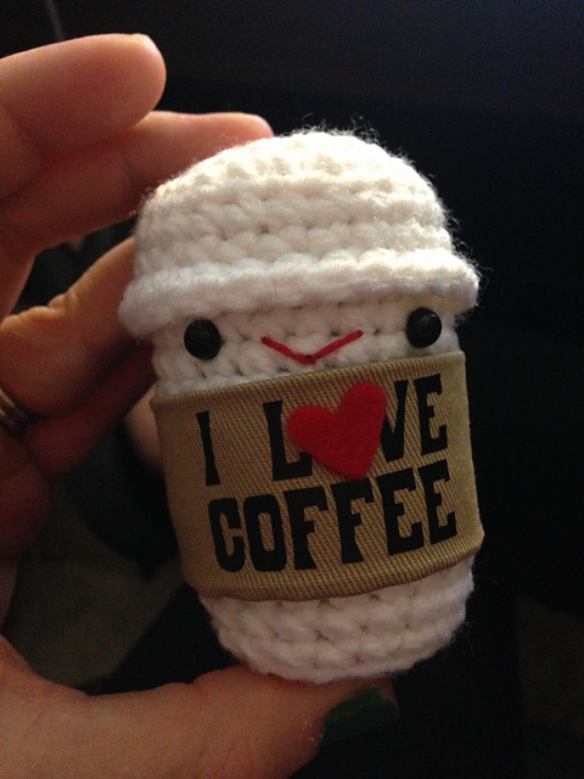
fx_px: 742
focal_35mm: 33
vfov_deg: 55.4
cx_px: 292
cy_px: 390
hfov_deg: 42.9
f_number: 2.4
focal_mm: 4.12
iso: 500
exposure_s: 1/15
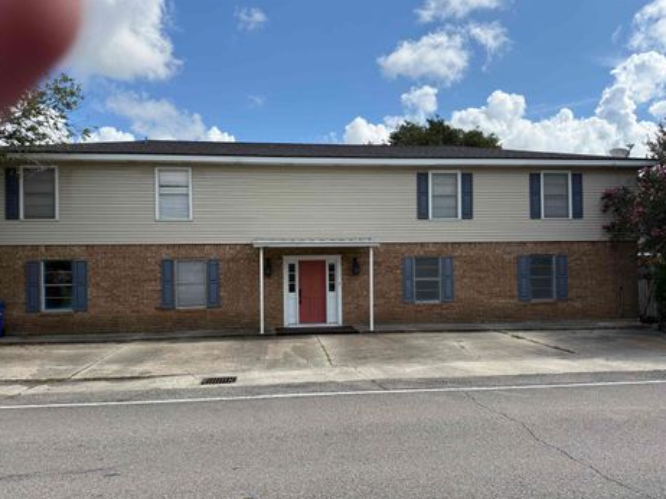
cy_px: 269
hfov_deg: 67.3
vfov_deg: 53.0
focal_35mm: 26
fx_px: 500
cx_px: 329
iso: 100
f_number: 1.78
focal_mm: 6.76
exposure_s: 1/5714
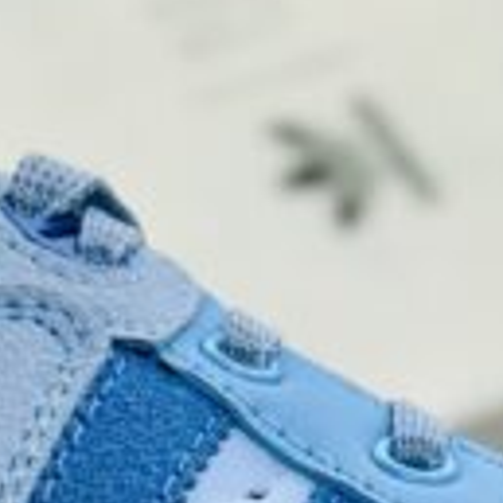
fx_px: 5063
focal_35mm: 308
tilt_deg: -49.7
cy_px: 1039
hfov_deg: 5.7
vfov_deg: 5.6
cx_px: 273
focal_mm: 6.86
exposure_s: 1/125
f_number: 1.78
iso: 64
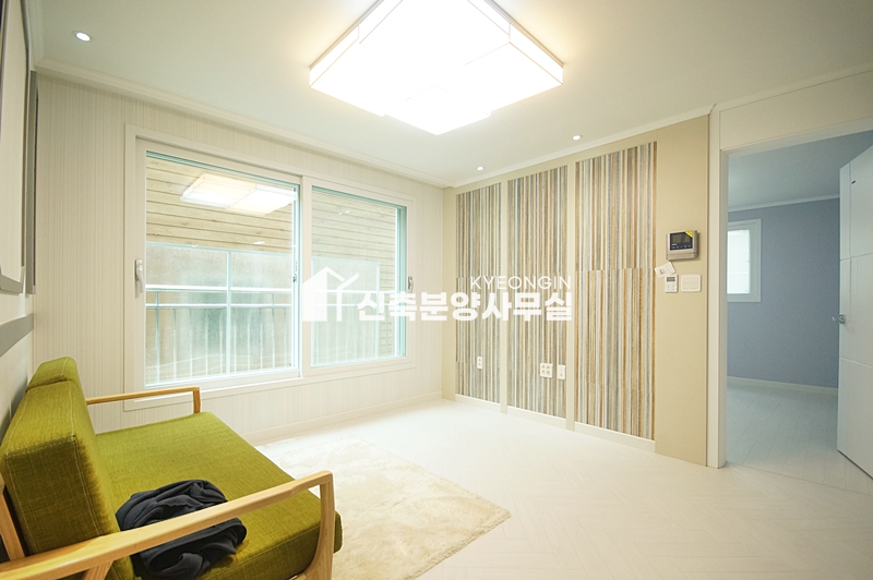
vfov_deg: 77.2
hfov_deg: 100.4
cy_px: 290
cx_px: 436
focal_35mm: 15
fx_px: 363
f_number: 5.6
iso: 800
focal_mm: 10
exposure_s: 1/125
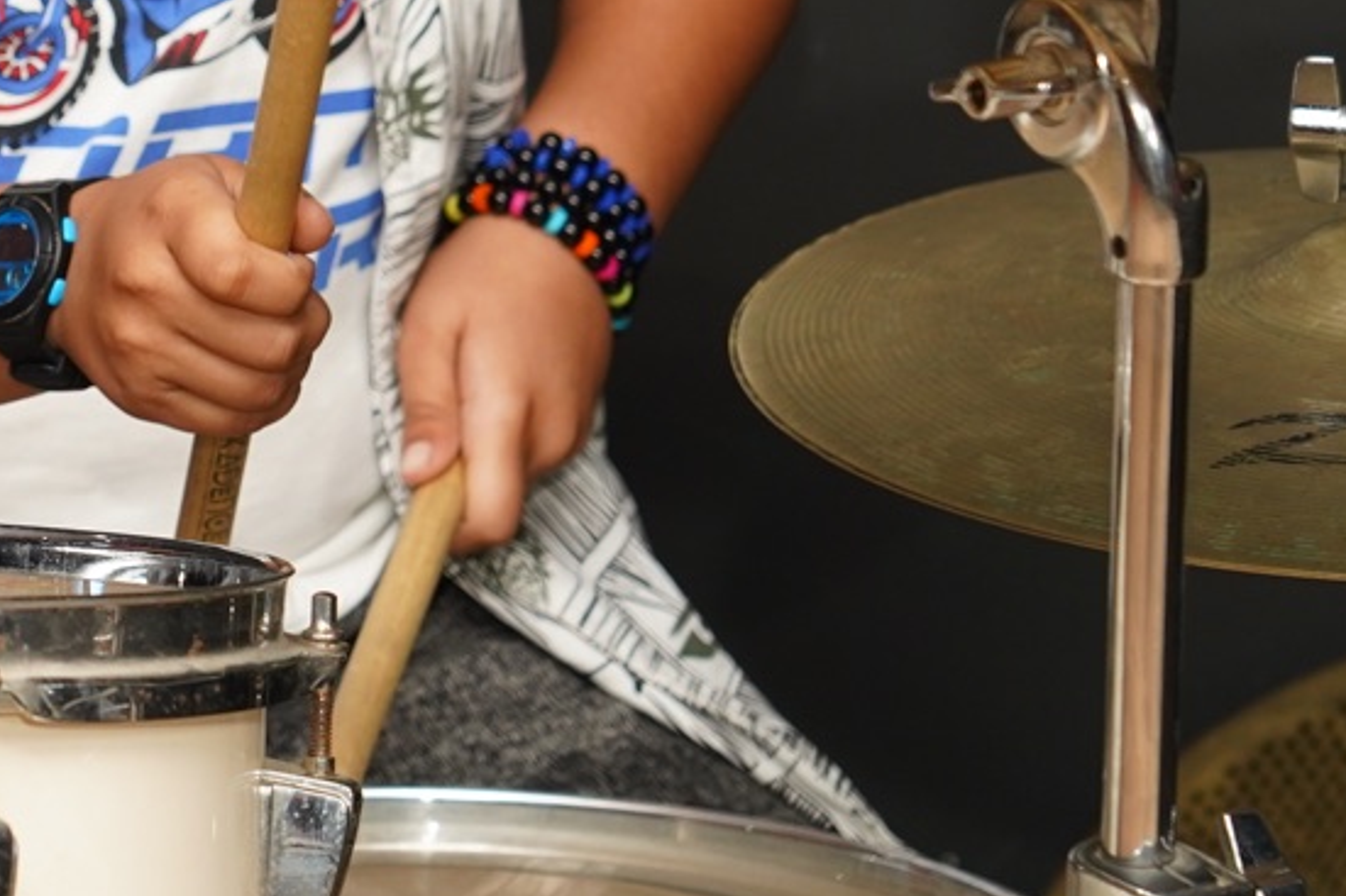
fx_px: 10017
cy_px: -383
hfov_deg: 7.6
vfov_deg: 5.1
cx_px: -430
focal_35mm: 268
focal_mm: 82
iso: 640
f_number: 5.6
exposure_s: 1/125
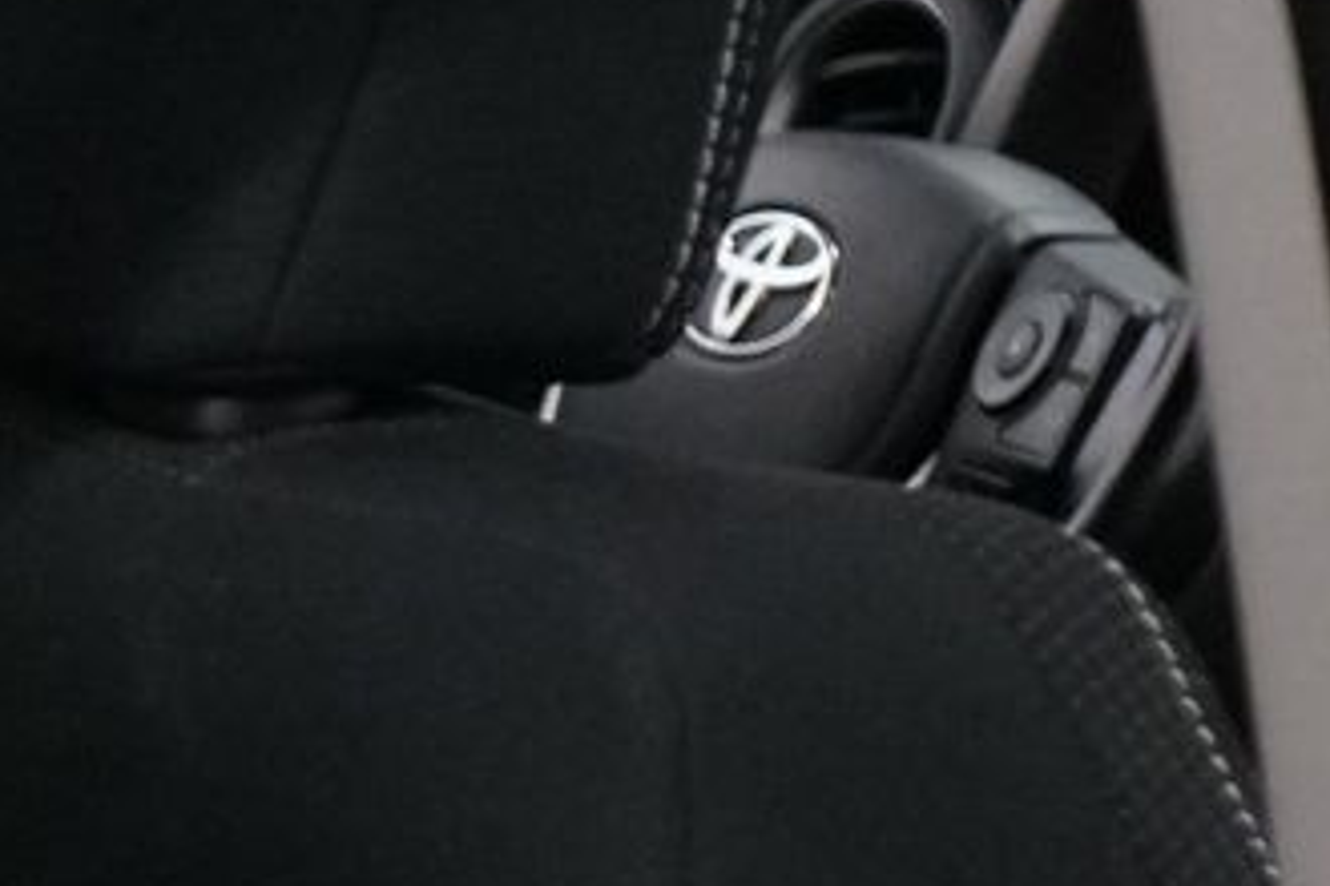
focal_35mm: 212
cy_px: 2072
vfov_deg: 6.2
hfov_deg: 8.8
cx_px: -1878
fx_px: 7832
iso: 2000
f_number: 3.5
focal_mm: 28
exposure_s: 1/160
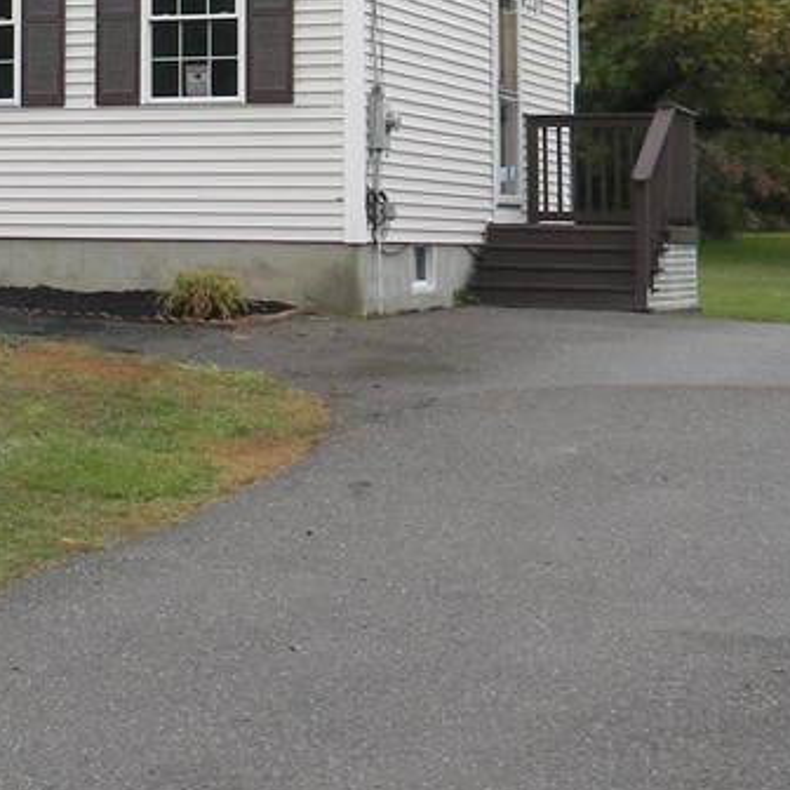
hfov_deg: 17.0
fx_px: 2505
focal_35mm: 97
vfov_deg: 17.5
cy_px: 14
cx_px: -198
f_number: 3.7
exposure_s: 1/452
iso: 112
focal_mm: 6.4
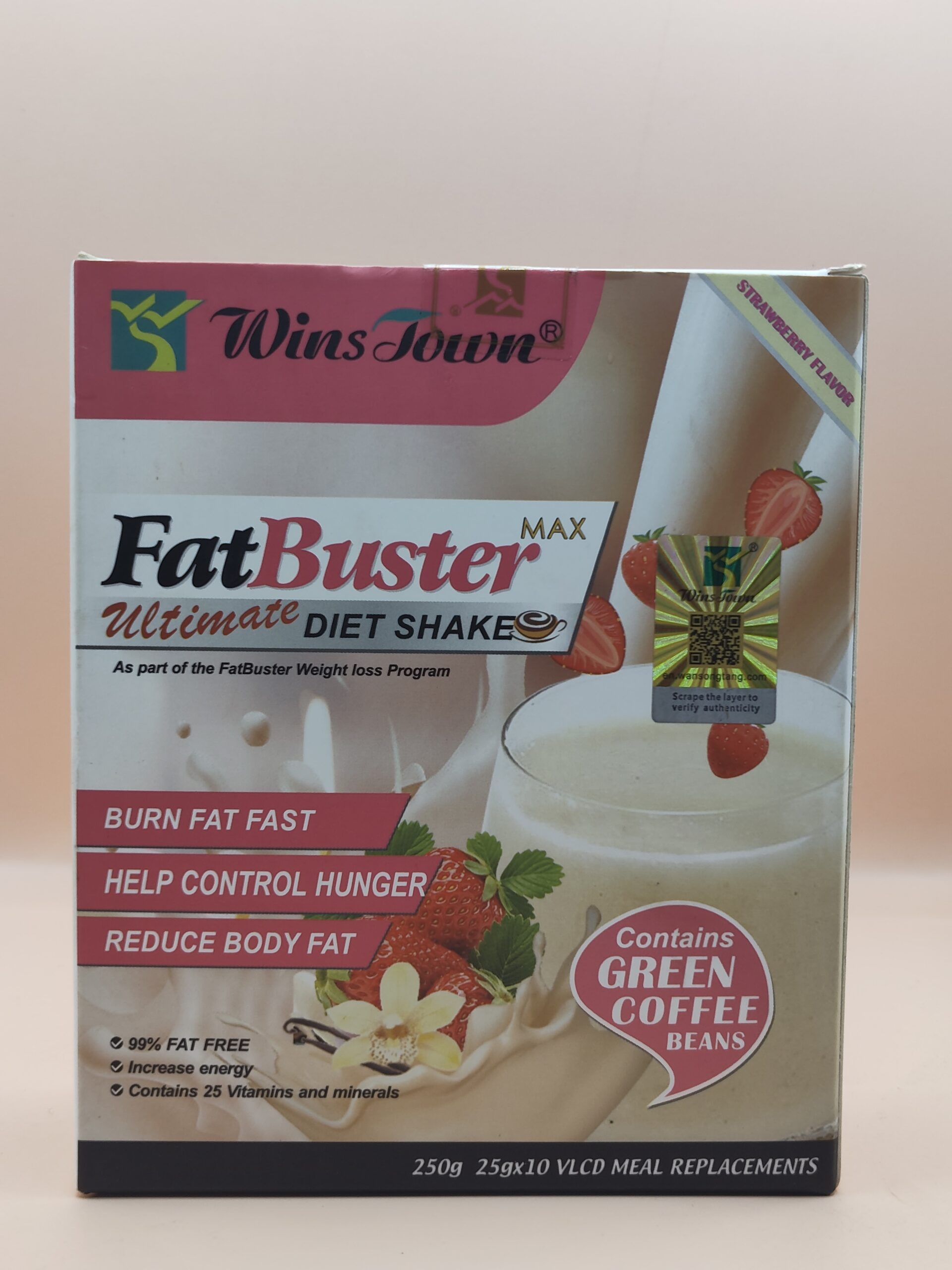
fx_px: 1833
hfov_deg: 29.1
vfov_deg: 38.2
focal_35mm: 50
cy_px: 635
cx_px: 476
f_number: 1.88
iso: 167
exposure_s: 1/100
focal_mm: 5.56
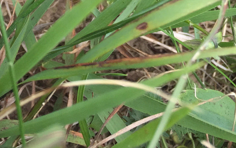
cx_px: -10
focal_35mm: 90
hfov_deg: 22.0
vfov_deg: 12.7
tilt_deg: -59.7
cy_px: -149
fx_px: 579
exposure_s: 1/581
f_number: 2.2
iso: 32
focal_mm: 4.15
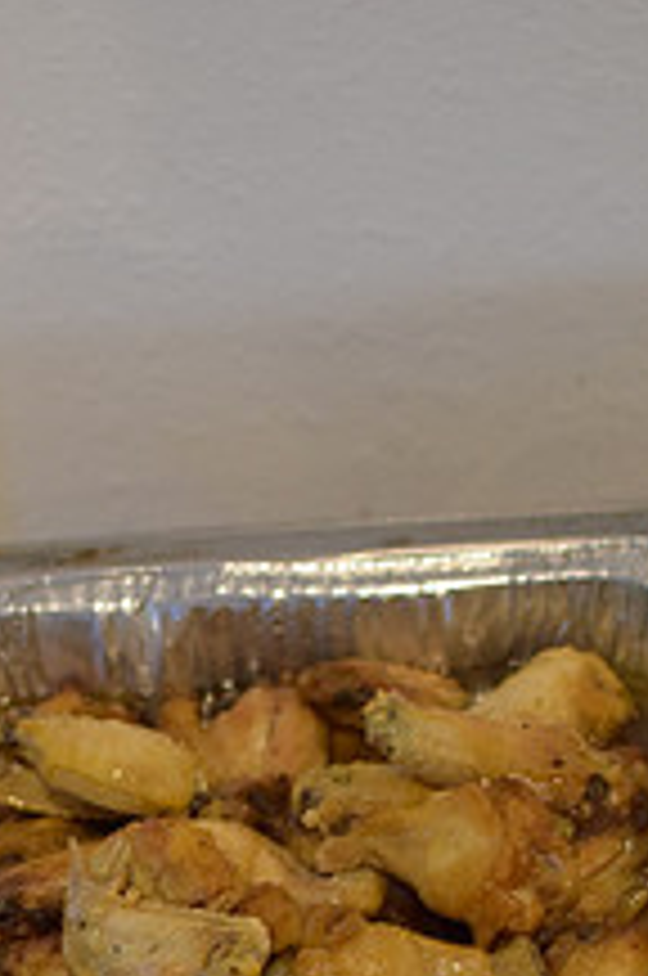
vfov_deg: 18.3
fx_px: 2953
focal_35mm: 109
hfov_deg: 12.5
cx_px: 234
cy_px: 985
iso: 2000
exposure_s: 1/100
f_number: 2.8
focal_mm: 35
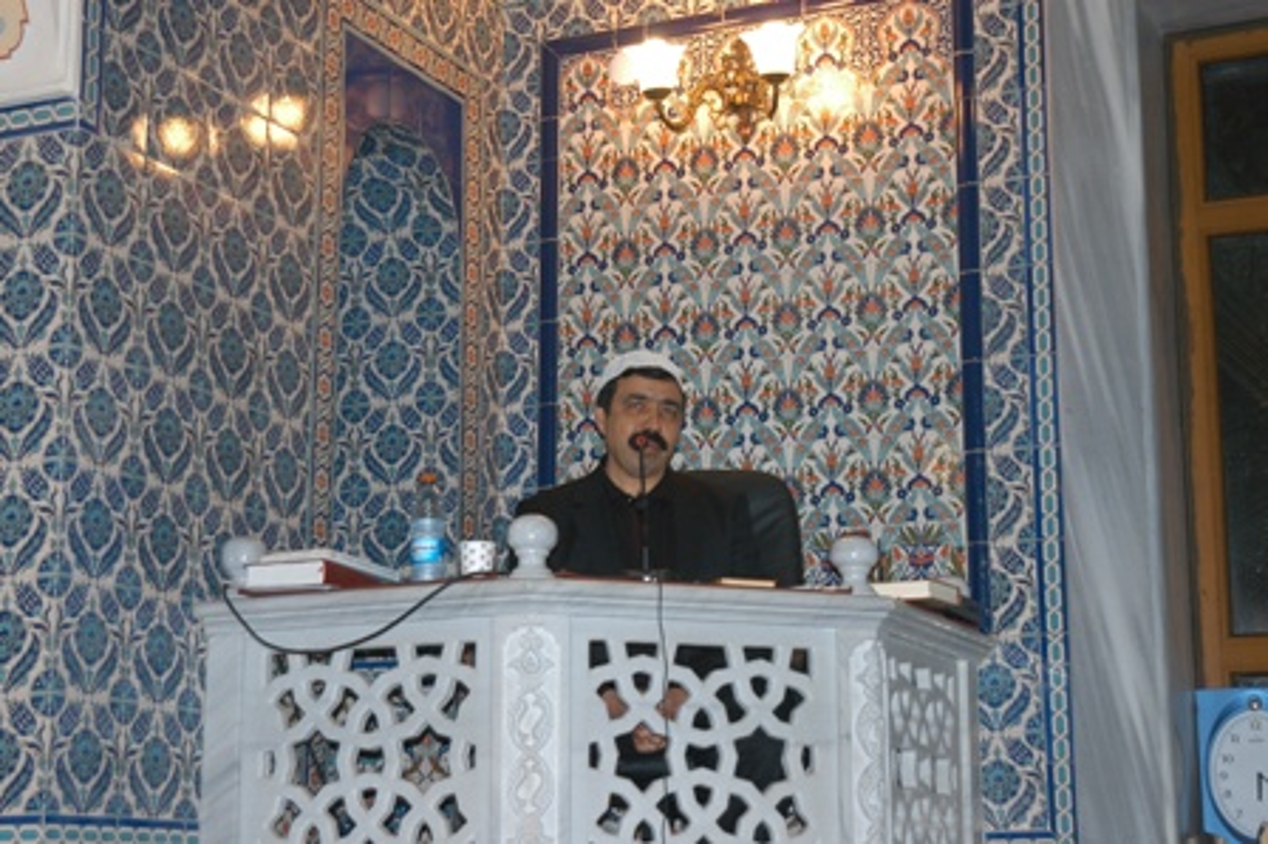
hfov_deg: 29.9
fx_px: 2376
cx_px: 634
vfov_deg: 20.1
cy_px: 422
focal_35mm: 68
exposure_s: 1/40
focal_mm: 45
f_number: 4.5
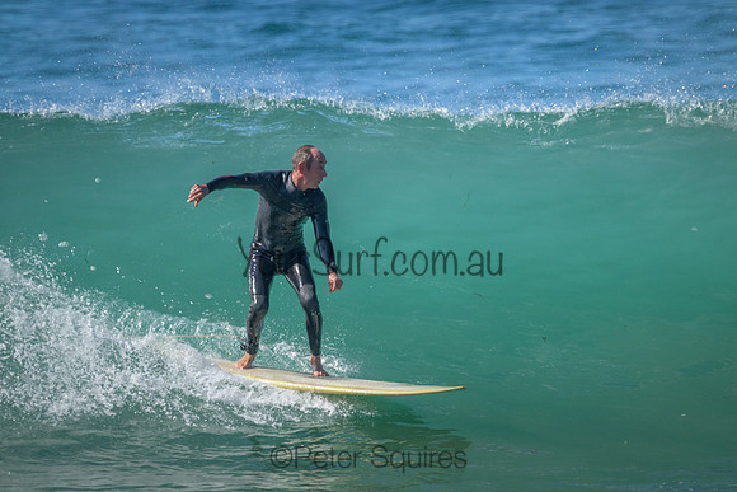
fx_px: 16381
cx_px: 368
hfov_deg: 2.6
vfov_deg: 1.7
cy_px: 246
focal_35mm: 800
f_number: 11
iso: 2200
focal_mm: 800
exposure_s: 1/1600
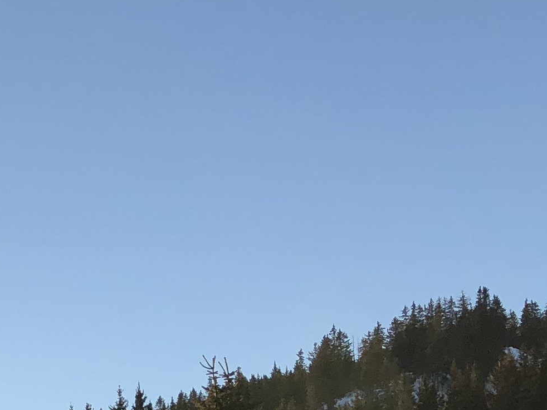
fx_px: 1802
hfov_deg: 15.3
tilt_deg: +1.9
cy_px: 645
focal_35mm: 114
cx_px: -390
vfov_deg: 12.3
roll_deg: -1.7
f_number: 1.8
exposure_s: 1/1297
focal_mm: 4
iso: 20
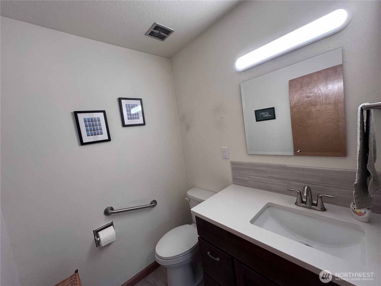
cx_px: 190
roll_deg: +7.2
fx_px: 154
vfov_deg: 85.7
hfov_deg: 102.1
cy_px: 143
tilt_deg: -3.9
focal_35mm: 14
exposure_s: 1/120
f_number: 2.2
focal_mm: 2.22
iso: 160
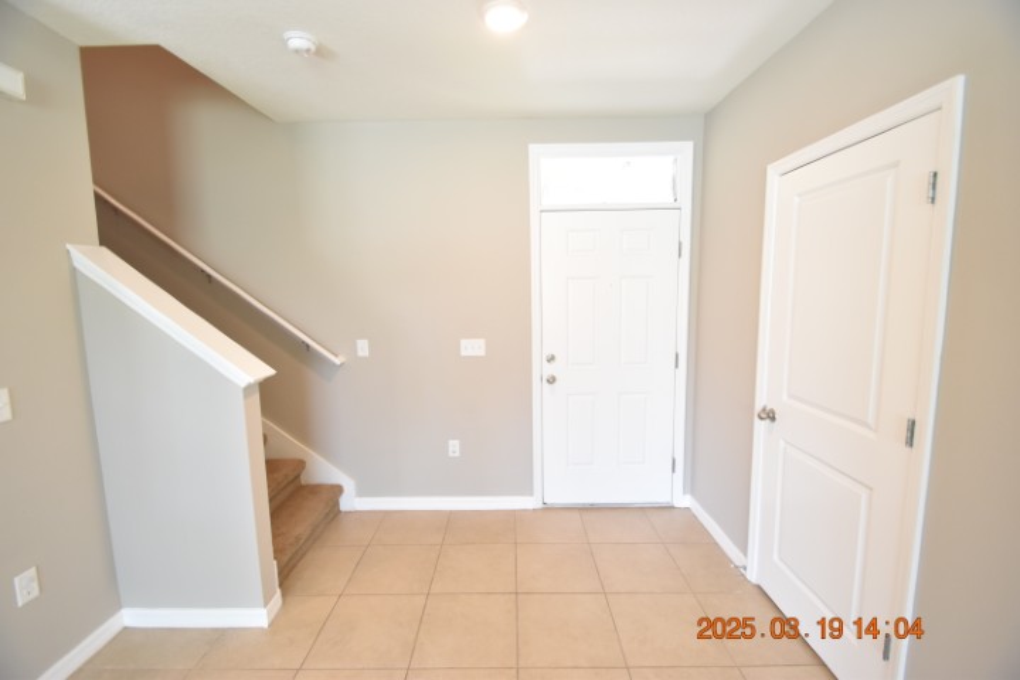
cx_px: 510
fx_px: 425
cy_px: 340
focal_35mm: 15
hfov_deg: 100.4
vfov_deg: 77.3
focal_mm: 10
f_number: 3.5
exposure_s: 1/60
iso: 1000
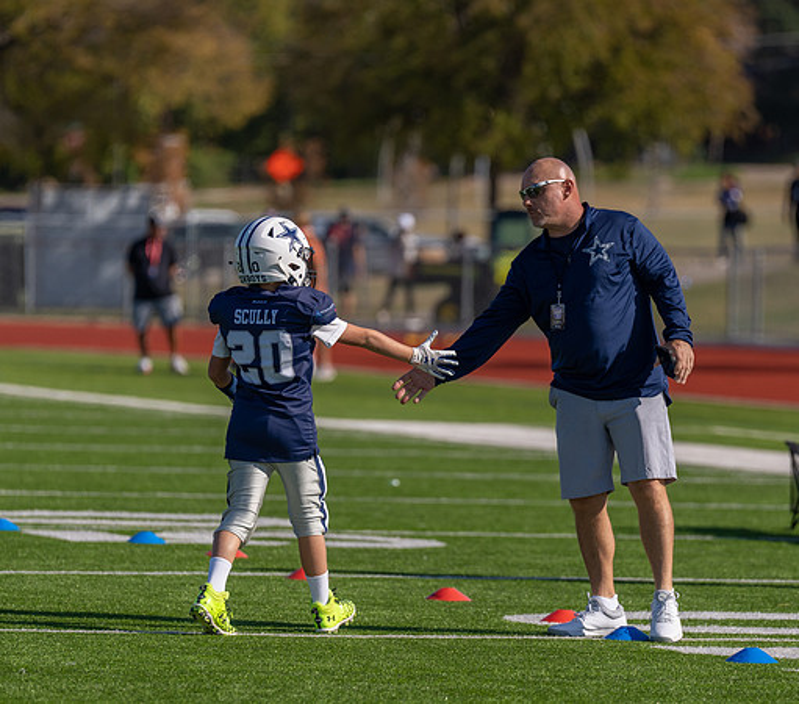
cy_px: 428
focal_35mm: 307
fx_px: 7544
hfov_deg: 6.1
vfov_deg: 5.3
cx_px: 462
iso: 160
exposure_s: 1/3200
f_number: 3.2
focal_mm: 200
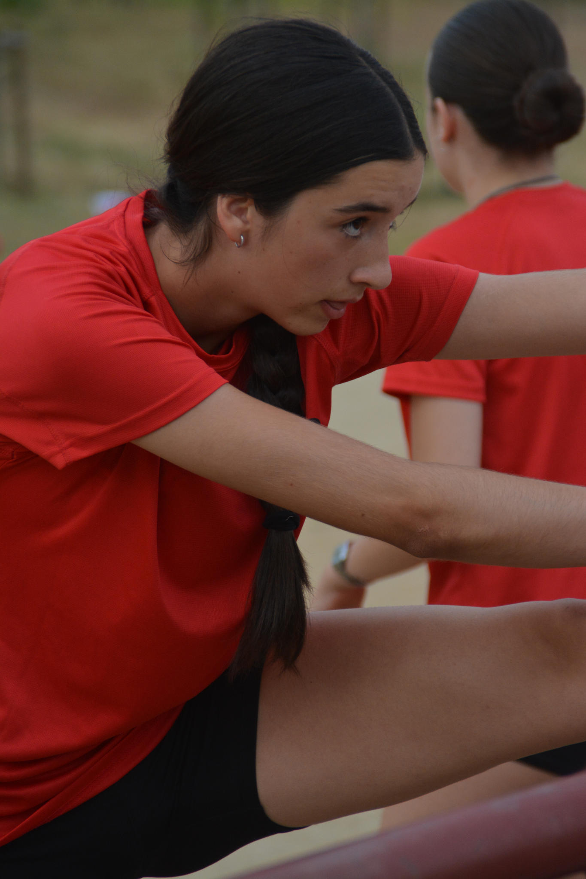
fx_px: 7326
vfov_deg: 6.9
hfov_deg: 4.6
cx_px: 293
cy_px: 440
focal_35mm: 300
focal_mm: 200
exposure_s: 1/640
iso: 800
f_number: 6.3
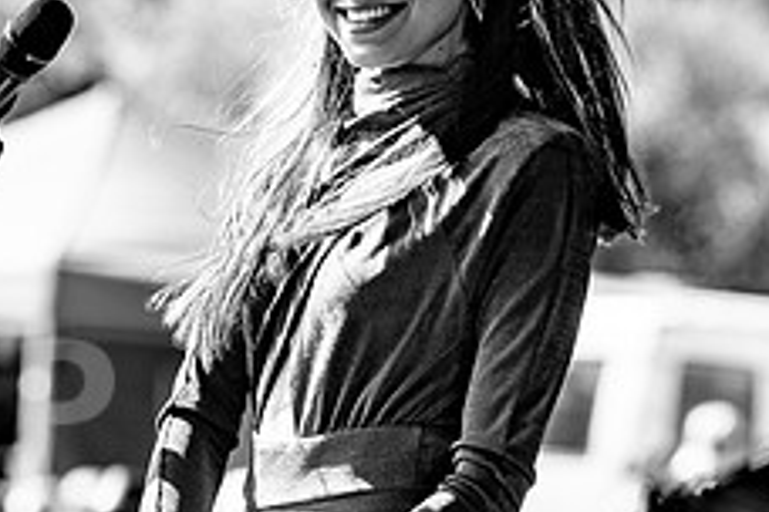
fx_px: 10851
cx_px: 577
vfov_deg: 2.7
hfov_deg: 4.1
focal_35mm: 508
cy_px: 40
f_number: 5.6
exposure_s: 1/640
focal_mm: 200
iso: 100
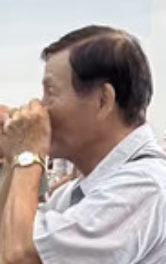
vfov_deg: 6.5
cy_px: 597
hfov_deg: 4.2
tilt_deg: -12.7
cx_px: -268
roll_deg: +0.1
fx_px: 2223
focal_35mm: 308
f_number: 1.6
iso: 160
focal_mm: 5.96
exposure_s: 1/52
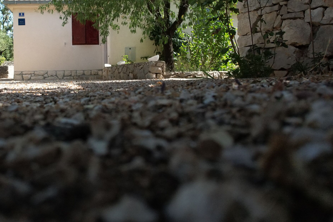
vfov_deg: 39.4
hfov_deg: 55.8
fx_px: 305
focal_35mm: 33
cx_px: 106
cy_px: 69
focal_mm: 8.38
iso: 1600
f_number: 2.8
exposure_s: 1/8000
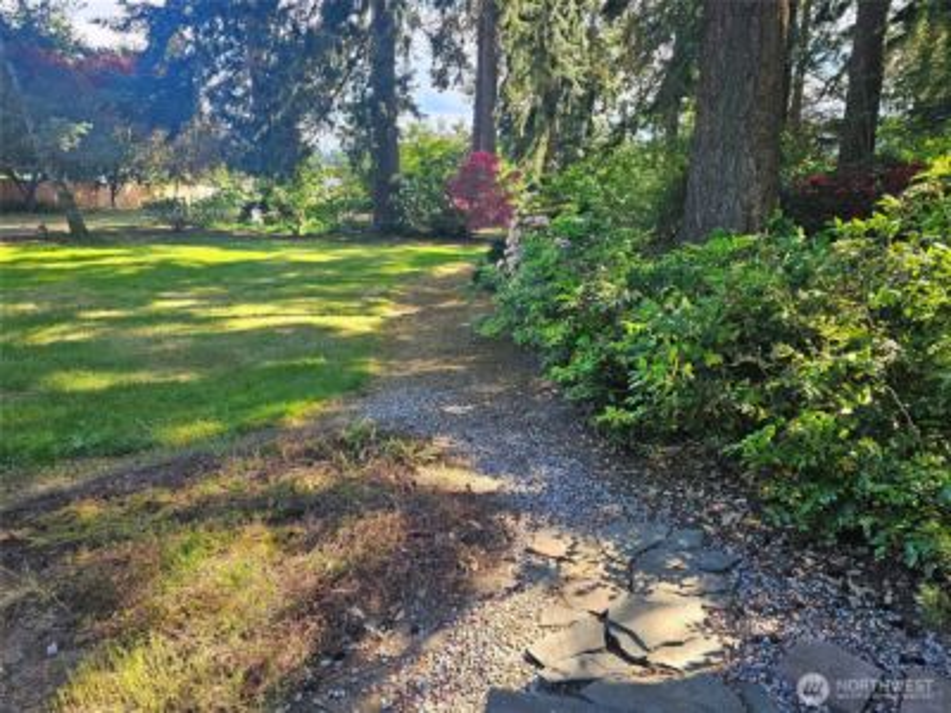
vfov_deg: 58.9
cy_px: 356
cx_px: 476
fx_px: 632
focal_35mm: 23
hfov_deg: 73.9
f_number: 1.7
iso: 32
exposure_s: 1/120
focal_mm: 6.3
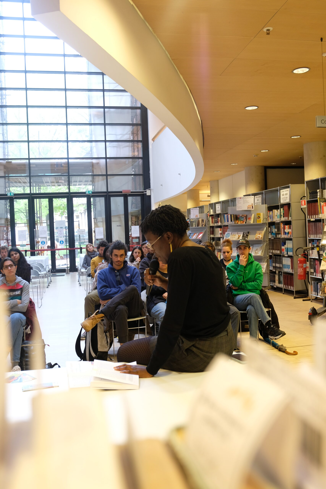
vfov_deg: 57.2
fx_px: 448
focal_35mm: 33
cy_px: 244
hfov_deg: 40.0
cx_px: 163
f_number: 4.2
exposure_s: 1/15
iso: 500
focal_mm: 22.1
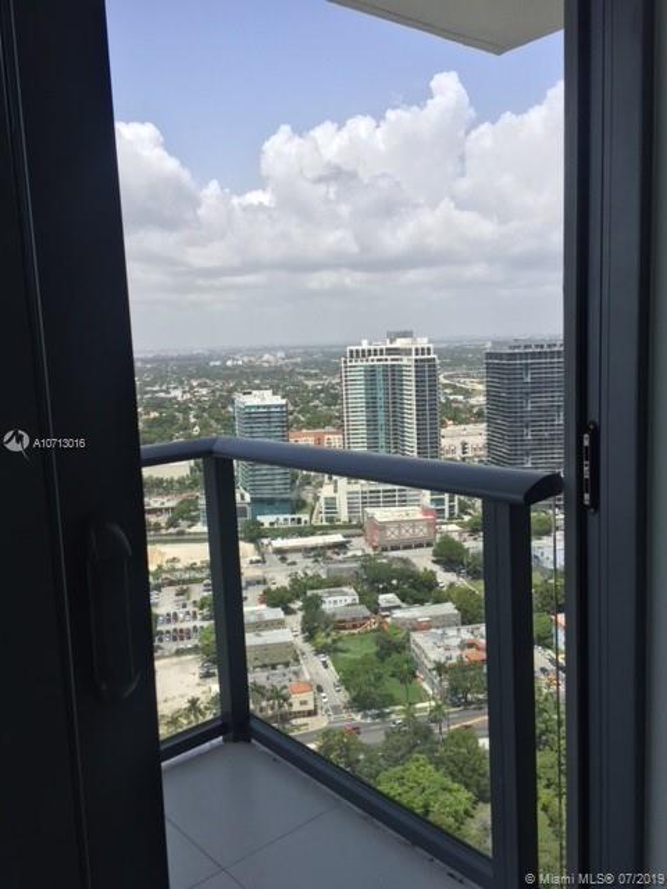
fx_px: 745
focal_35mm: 29
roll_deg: +3.3
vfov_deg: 61.7
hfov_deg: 48.2
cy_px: 444
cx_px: 334
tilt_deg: -5.8
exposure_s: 1/2639
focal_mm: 4.15
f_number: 2.2
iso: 32
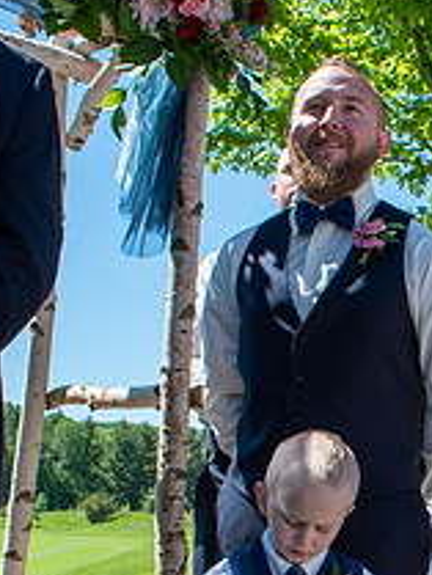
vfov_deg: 24.8
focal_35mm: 77
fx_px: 1280
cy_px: 483
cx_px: 545
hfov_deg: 18.0
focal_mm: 18
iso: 200
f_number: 9
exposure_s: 1/320
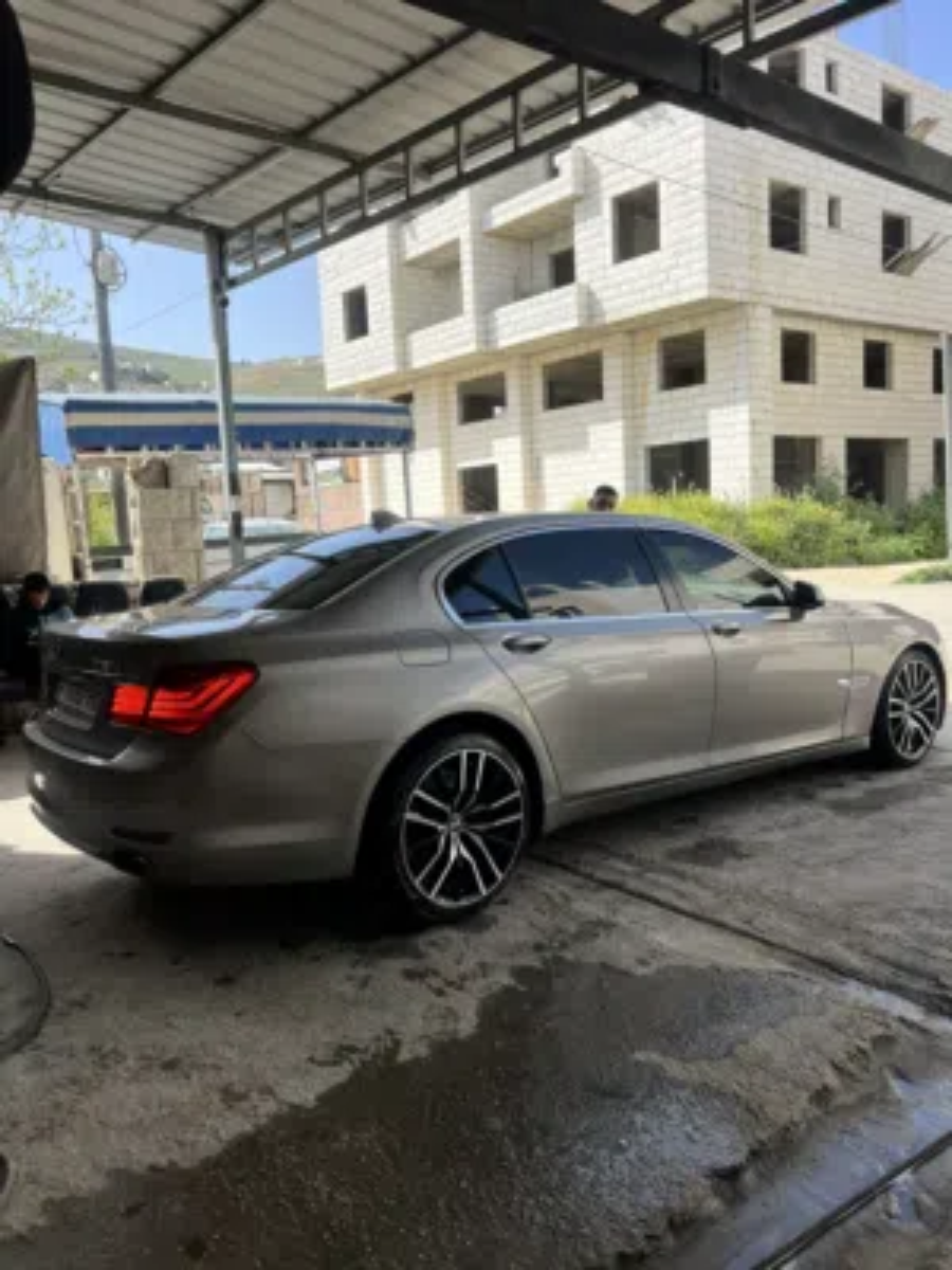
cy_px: 635
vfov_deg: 67.3
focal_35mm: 26
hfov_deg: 53.1
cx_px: 476
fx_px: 953
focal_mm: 5.7
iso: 50
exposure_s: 1/1645
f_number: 1.5
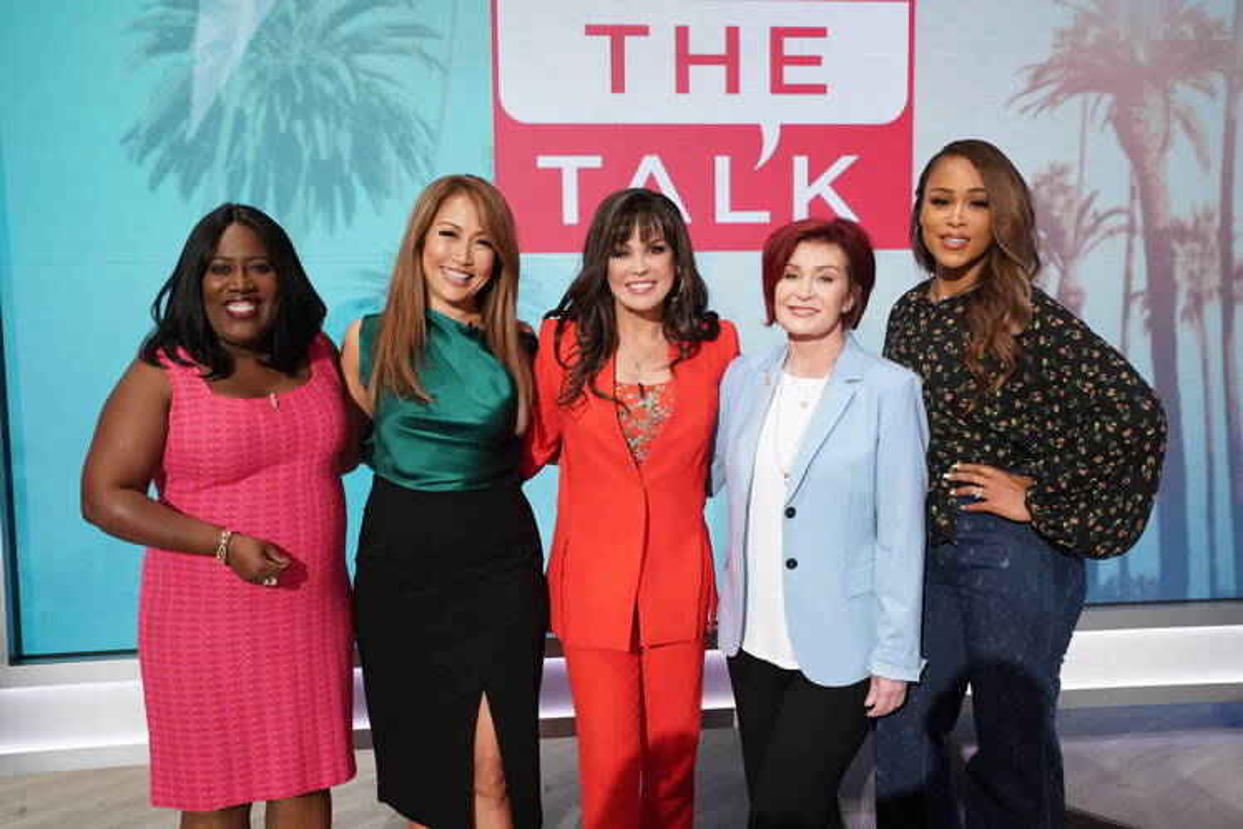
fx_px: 1243
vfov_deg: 36.9
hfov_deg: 53.1
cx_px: 622
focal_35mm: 36
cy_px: 414
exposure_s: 1/160
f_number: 6.3
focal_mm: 36
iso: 6400
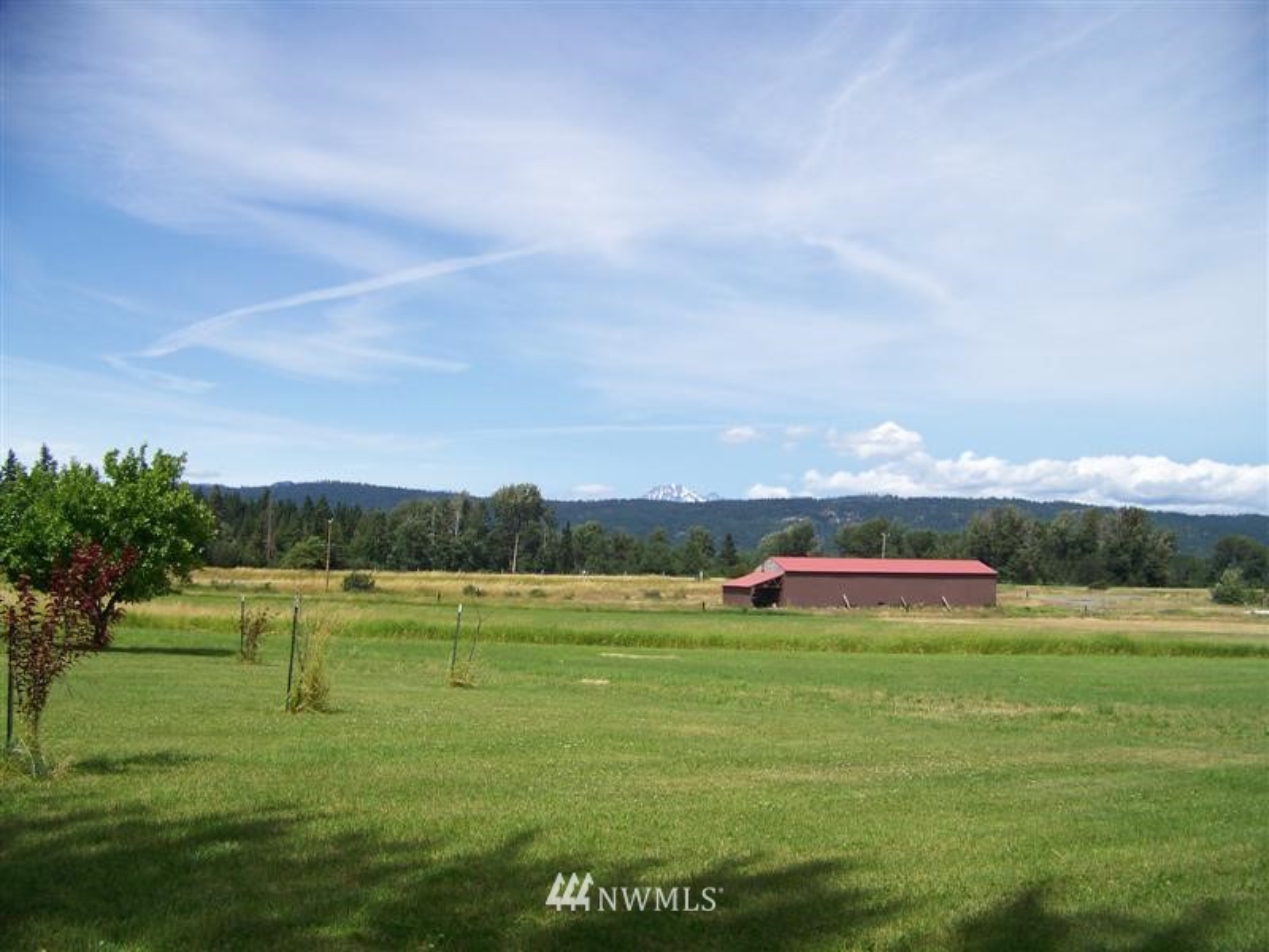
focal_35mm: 36
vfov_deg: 39.7
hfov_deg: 51.4
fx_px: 1320
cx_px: 634
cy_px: 476
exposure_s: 1/1000
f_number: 2.8
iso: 64
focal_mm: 5.85
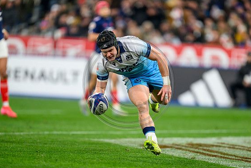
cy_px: 83
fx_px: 2880
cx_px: 128
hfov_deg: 5.0
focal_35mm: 413
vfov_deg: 3.3
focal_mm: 400
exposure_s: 1/2500
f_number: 2.8
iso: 3200
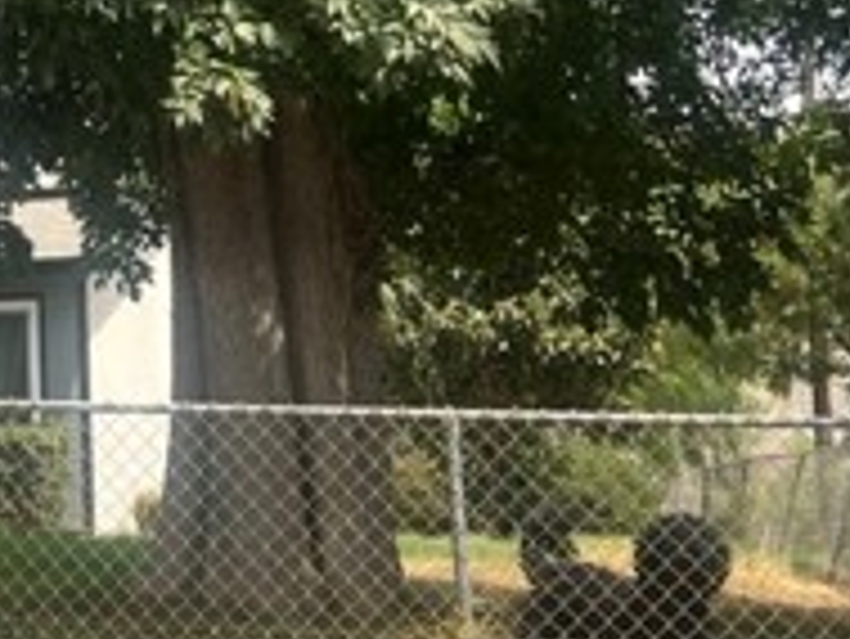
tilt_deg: +7.9
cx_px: -252
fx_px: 2162
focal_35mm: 88
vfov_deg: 16.7
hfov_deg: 20.4
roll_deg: -0.3
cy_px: 176
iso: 50
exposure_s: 1/2841
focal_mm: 5.7
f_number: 1.5
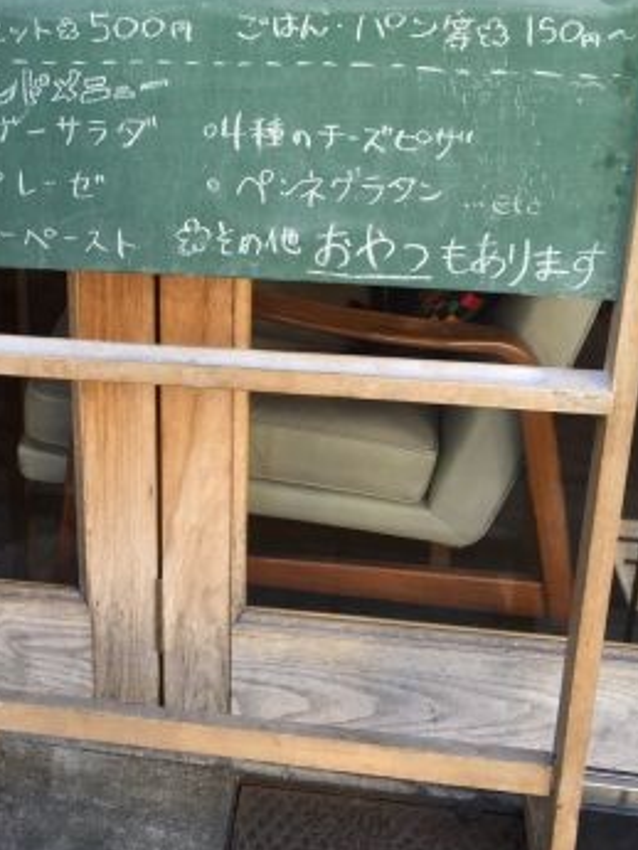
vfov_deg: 34.2
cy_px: 317
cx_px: 89
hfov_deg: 25.5
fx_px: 1375
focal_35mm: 56
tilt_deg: -24.4
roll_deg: +0.6
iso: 32
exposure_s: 1/120
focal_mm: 4.15
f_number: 2.2
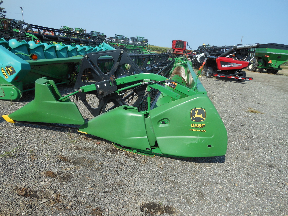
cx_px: 144
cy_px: 108
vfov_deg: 54.9
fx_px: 208
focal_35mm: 25
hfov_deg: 69.4
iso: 80
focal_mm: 4.5
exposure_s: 1/1000
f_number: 3.2
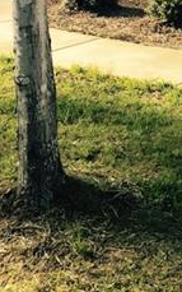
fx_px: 818
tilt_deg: +2.0
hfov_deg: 12.5
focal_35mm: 103
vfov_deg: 17.9
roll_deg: -2.0
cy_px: -157
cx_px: 201
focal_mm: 4.15
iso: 25
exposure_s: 1/1040
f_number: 2.2
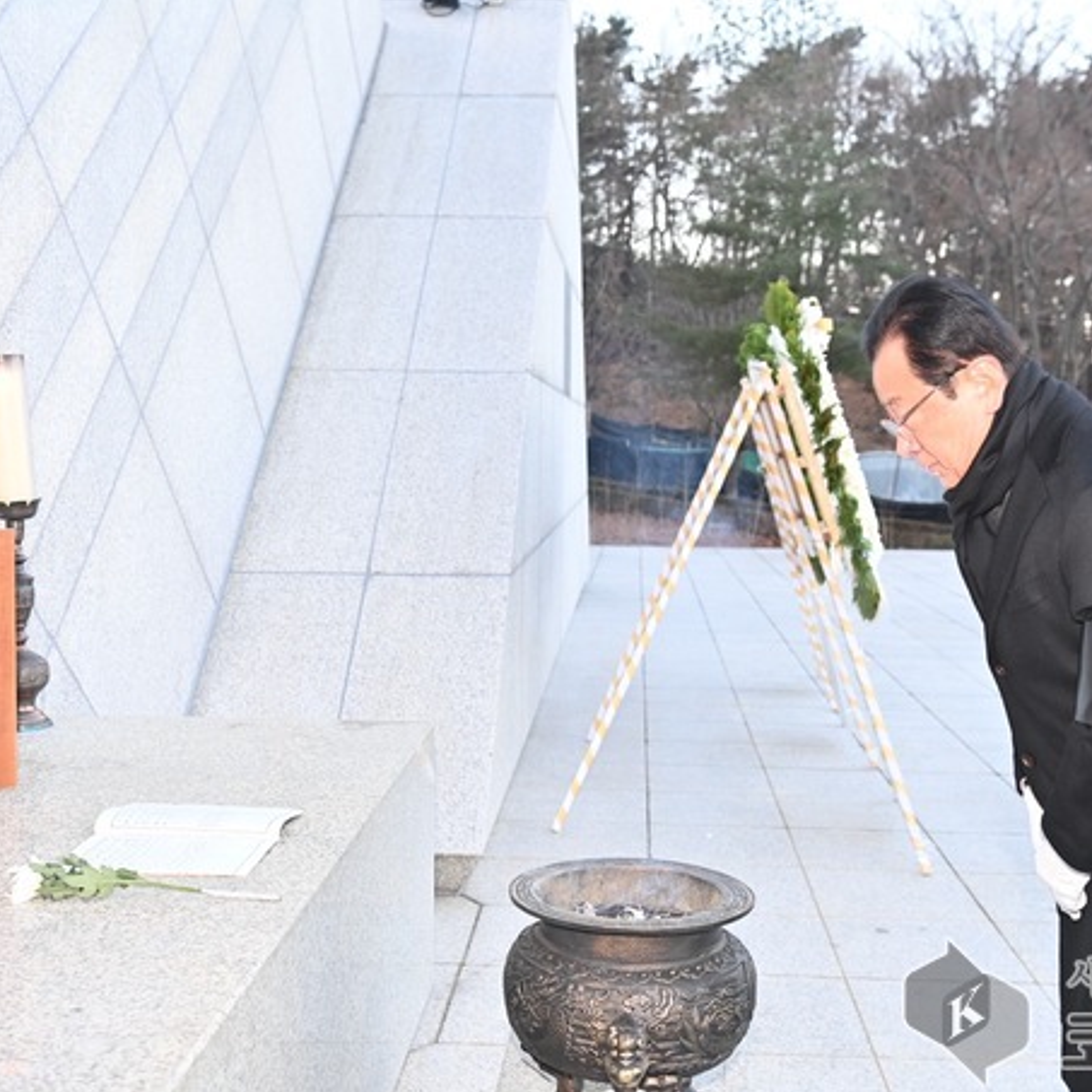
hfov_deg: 39.9
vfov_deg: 40.0
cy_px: 558
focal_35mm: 42
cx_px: 627
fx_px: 1499
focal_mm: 32
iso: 800
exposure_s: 1/100
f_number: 4
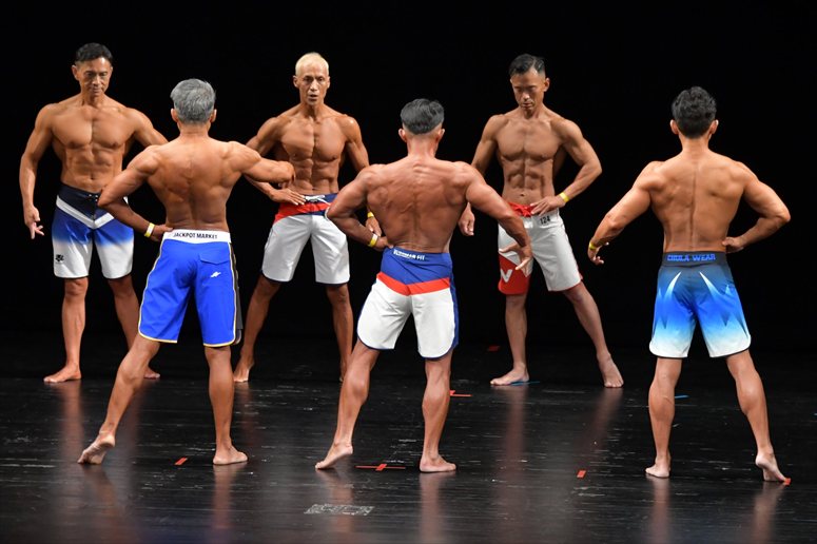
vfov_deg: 6.1
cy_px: 272
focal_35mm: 225
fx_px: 5104
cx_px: 408
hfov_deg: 9.2
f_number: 5.6
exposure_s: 1/400
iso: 3200
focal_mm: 150
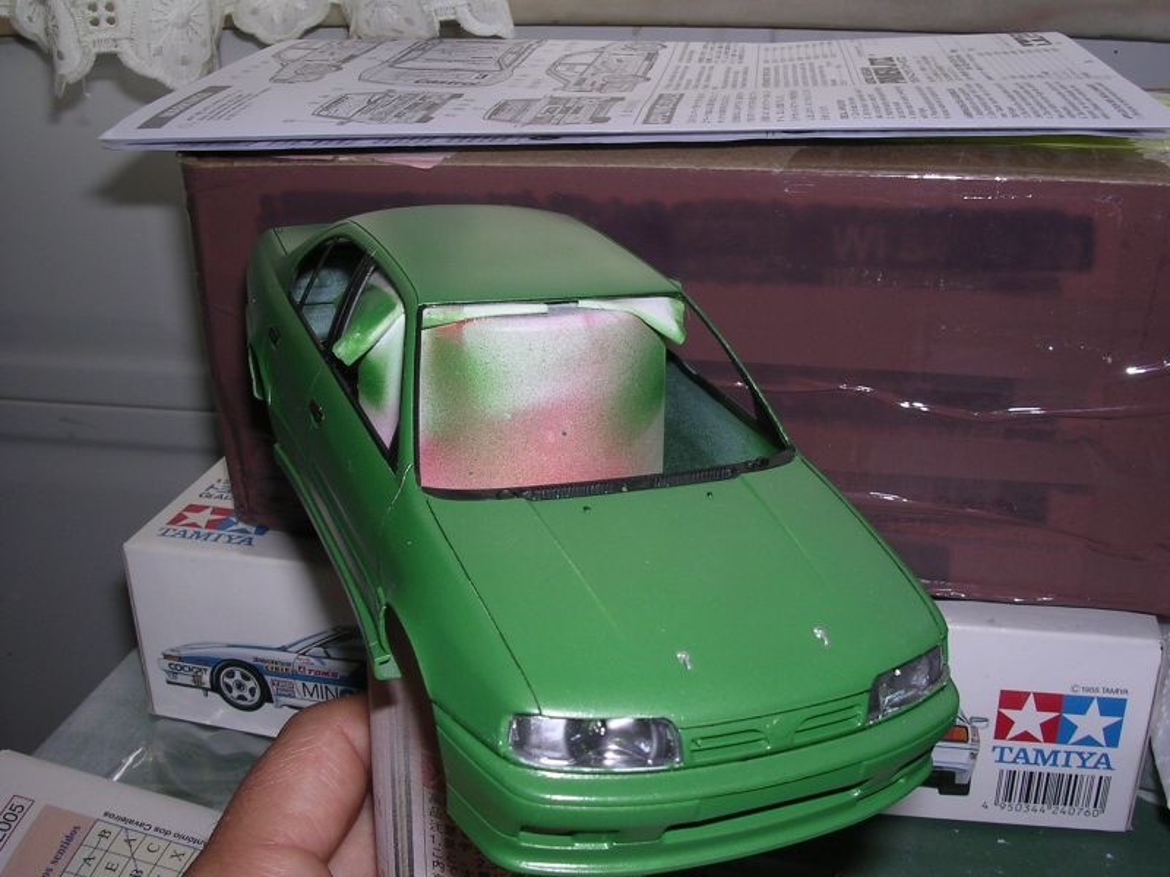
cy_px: 438
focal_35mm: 38
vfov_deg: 37.7
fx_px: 1284
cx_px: 585
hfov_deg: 49.0
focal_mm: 5.8
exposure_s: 1/60.1
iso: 100
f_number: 5.6
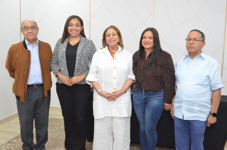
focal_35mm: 33
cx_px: 114
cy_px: 75
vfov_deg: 39.8
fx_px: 208
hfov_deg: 57.3
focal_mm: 22
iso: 2500
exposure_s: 1/80
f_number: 7.1
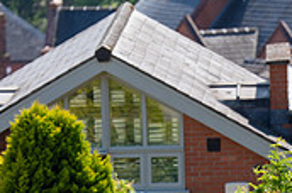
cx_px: 382
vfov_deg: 2.5
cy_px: 290
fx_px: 4380
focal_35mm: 541
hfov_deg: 3.8
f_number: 3.5
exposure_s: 1/1000
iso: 160
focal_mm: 160
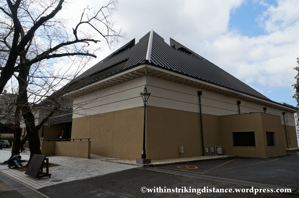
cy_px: 99
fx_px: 224
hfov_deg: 67.4
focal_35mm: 27
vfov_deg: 47.8
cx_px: 150
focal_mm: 18
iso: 200
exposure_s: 1/400
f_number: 6.3
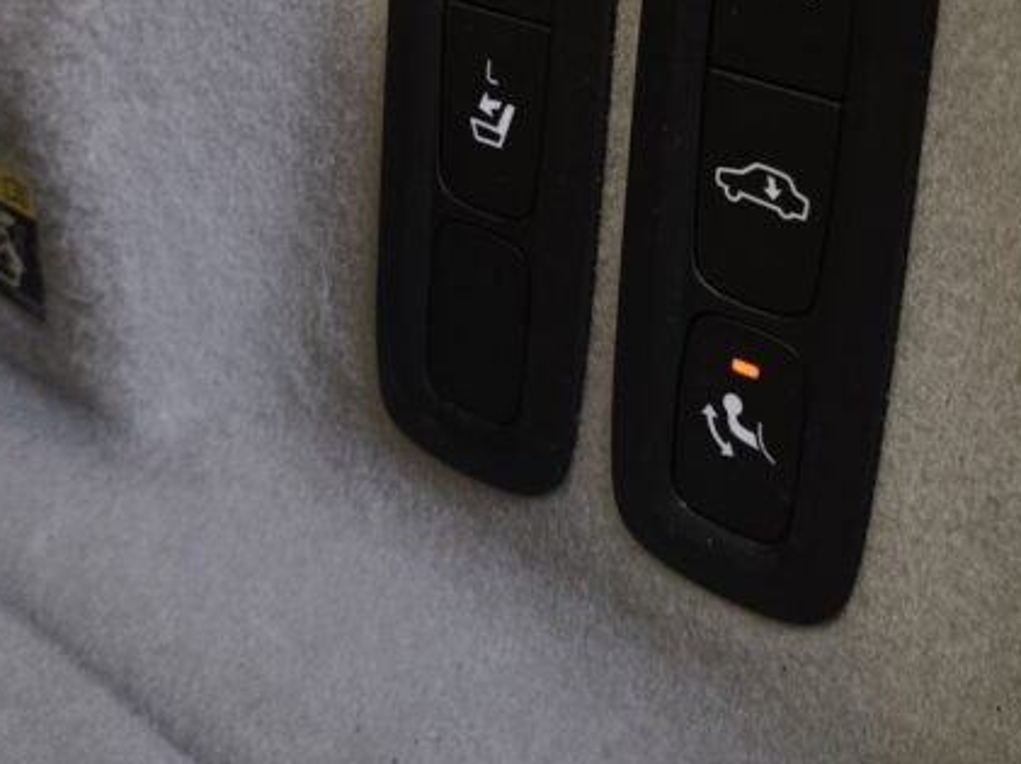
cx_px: 473
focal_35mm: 56
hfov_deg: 34.4
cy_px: 73
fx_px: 1650
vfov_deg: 25.2
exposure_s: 1/100
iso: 250
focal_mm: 5.4
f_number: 1.8
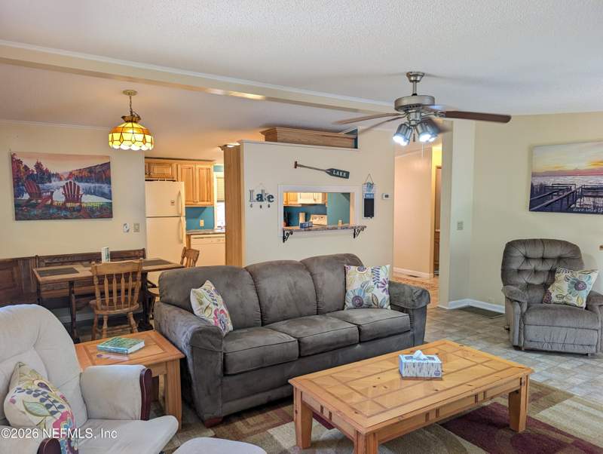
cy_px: 227
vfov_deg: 56.9
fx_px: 419
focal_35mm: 24
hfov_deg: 71.5
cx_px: 302
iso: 195
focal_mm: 6.9
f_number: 1.68
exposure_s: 1/60
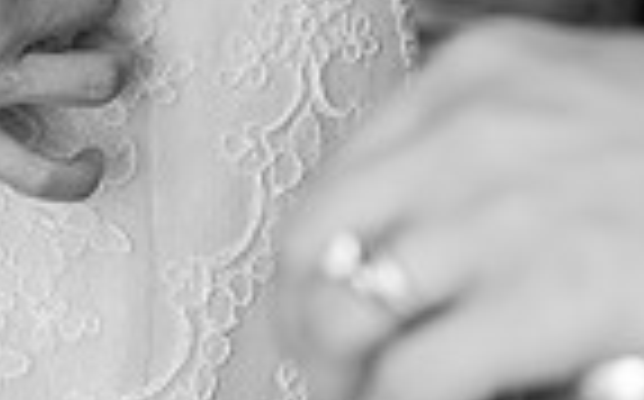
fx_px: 3944
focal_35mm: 225
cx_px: 16
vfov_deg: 5.8
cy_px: -175
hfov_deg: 9.3
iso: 1600
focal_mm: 70
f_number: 4.5
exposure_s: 1/60
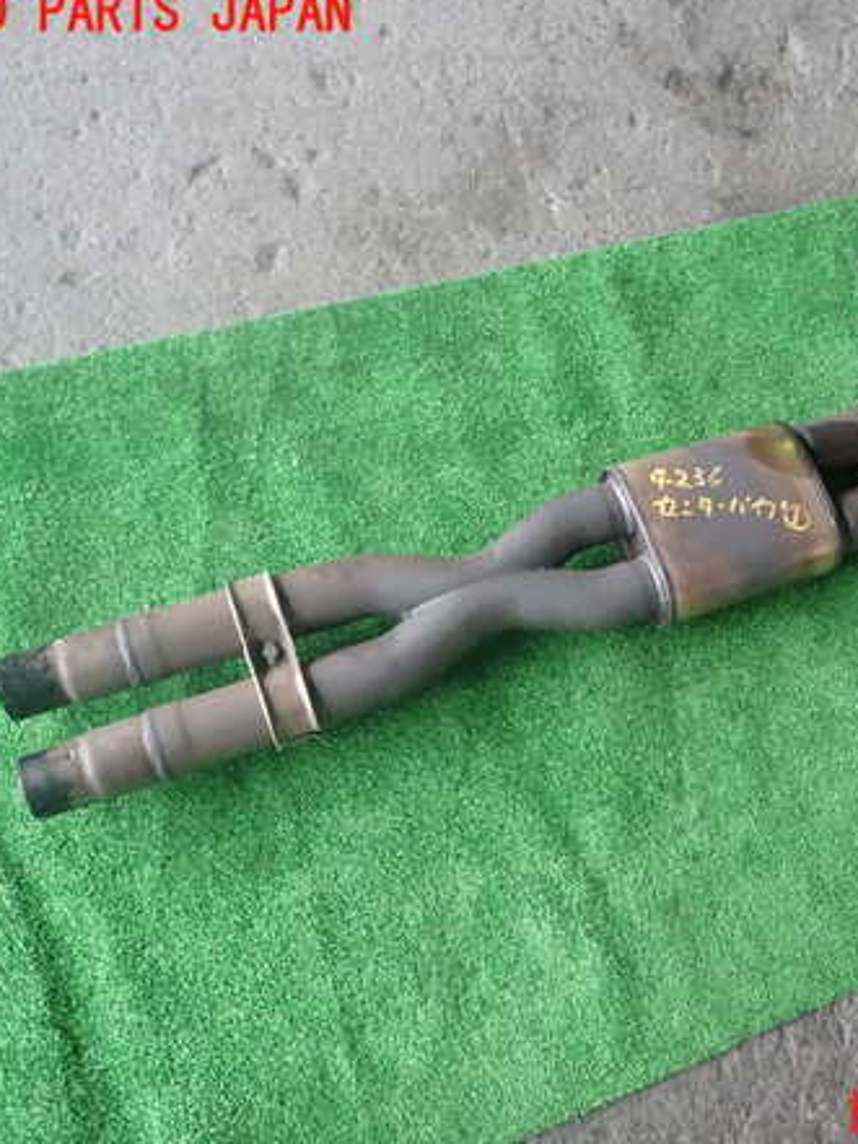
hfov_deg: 40.5
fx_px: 1123
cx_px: 658
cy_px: 566
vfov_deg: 53.9
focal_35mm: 34
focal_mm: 4.5
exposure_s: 1/60
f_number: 2
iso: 200
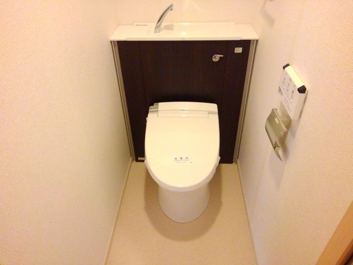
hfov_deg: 69.4
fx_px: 255
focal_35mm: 25
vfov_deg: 54.9
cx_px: 176
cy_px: 132
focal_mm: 3.46
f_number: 2.2
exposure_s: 1/20
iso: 400
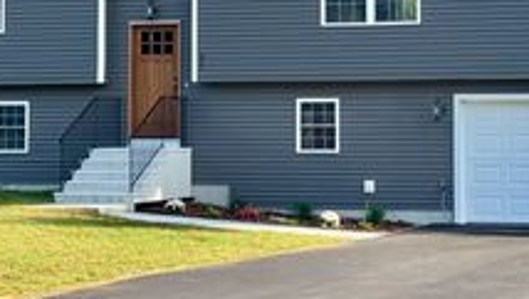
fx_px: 1713
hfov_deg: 17.5
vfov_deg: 9.9
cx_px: 363
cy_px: 33
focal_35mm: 122
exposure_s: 1/1238
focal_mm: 6.76
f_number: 1.78
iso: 64
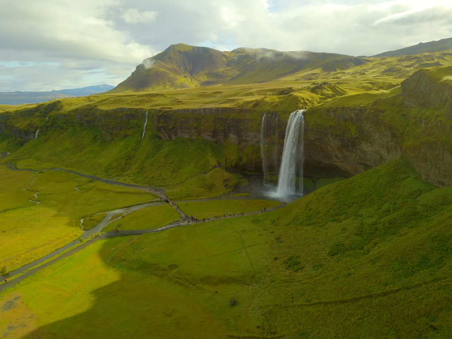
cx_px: 226
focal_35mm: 26
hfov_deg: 67.3
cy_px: 170
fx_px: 339
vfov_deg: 53.1
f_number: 2.2
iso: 149
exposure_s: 1/25
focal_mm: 4.73
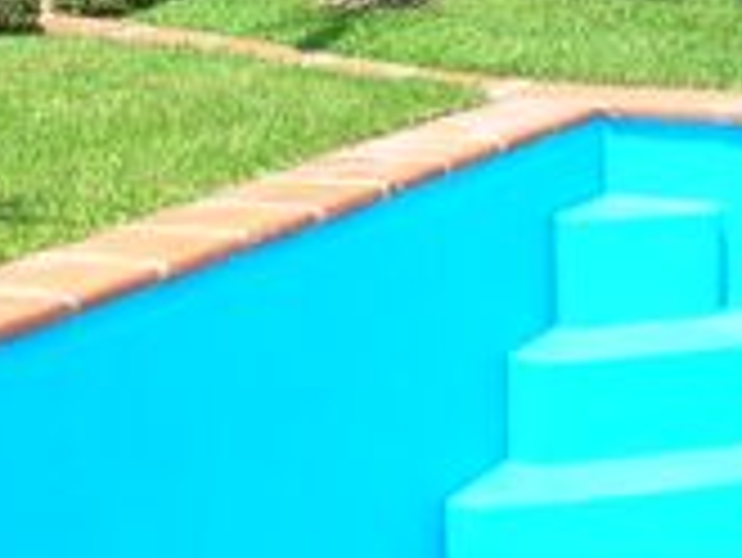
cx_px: 67
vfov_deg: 11.0
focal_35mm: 127
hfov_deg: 15.3
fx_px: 2724
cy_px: -400
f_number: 8.5
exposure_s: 1/82.5
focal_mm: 5.8
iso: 71
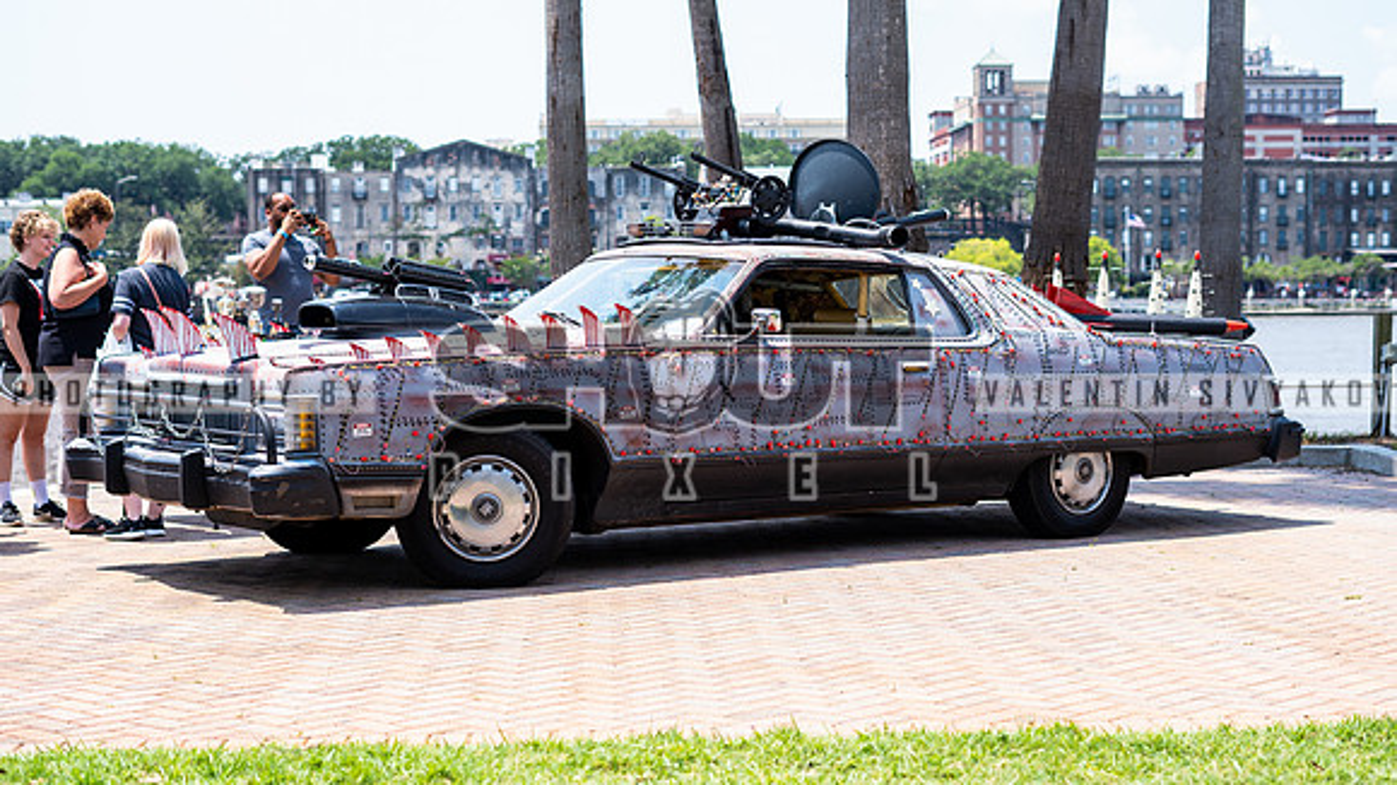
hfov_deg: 35.6
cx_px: 721
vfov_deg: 20.4
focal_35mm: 59
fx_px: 2177
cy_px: 365
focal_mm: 50
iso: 50
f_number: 3.2
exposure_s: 1/400
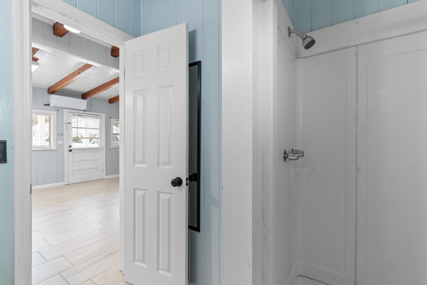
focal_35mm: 15
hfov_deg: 100.4
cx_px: 214
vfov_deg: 77.3
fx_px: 178
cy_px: 142
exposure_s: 1/4
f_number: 4.5
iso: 100
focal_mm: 10
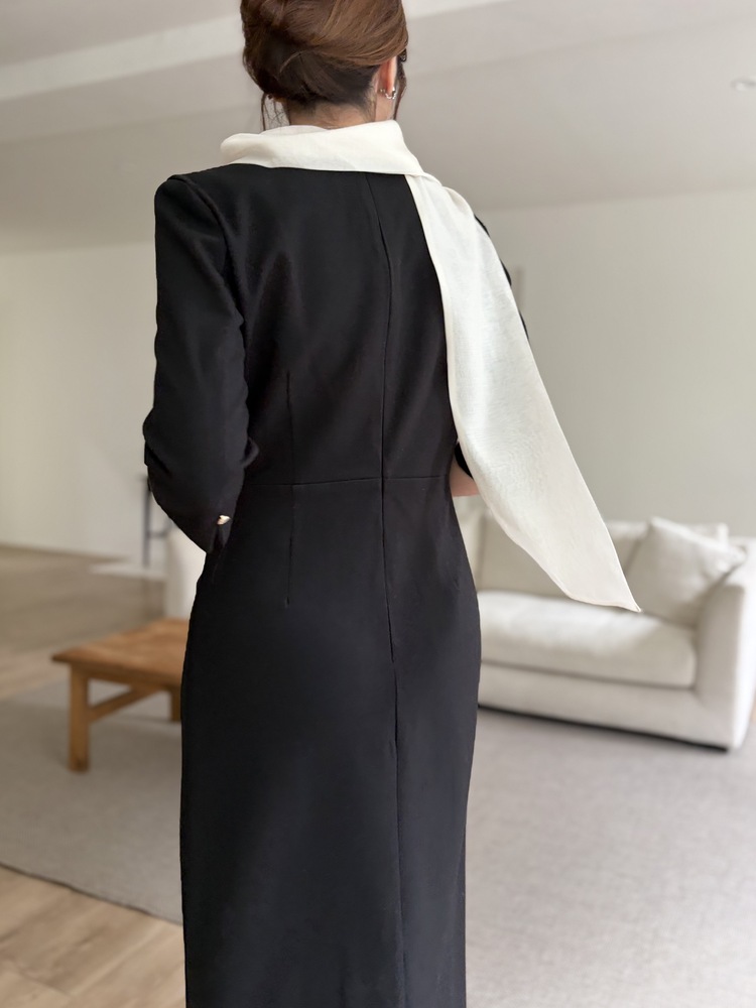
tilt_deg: -3.3
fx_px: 757
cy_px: 504
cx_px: 378
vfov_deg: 67.3
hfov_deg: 53.1
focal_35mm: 26
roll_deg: -1.3
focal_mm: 5.96
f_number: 1.6
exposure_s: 1/60
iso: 250
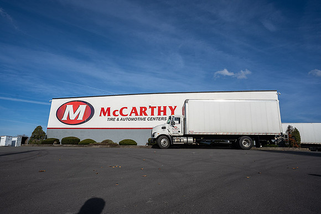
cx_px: 160
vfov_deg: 59.5
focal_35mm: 21
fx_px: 187
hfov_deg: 81.2
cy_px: 107
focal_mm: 21
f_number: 7.1
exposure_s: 1/1250
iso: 125
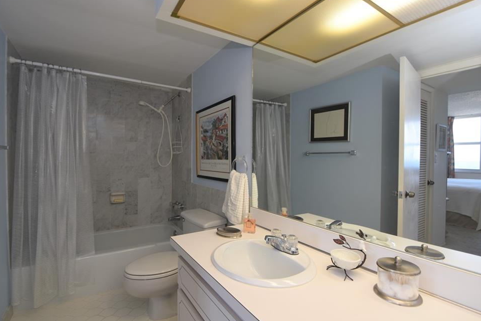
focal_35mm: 16
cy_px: 156
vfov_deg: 73.7
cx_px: 234
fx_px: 214
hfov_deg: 96.7
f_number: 5
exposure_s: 1/60
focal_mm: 10
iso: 200
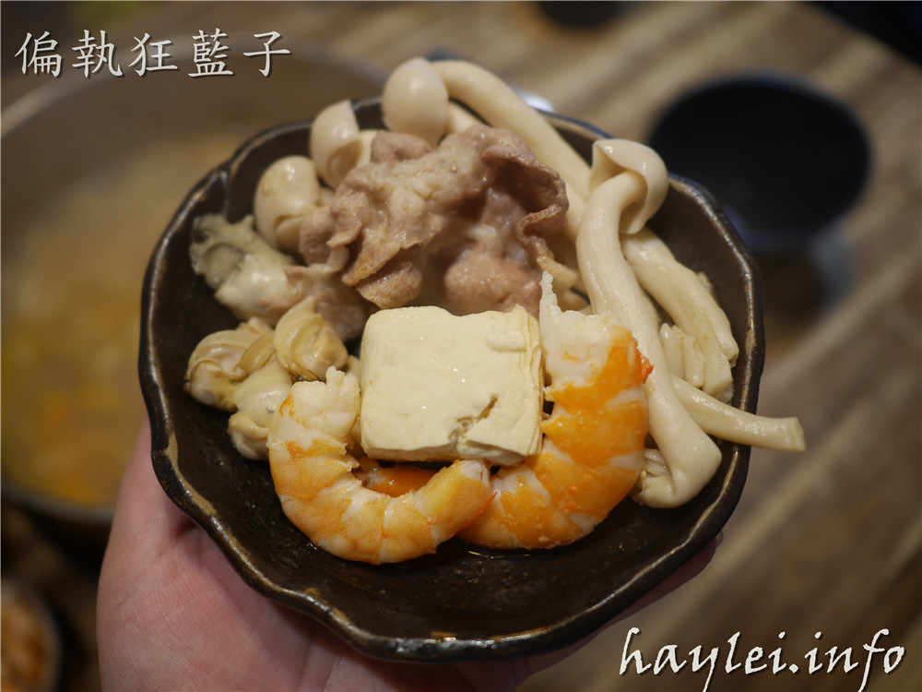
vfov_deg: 46.8
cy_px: 346
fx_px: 799
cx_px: 461
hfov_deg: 60.0
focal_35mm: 30
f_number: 1.7
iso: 200
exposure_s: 1/80
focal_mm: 15
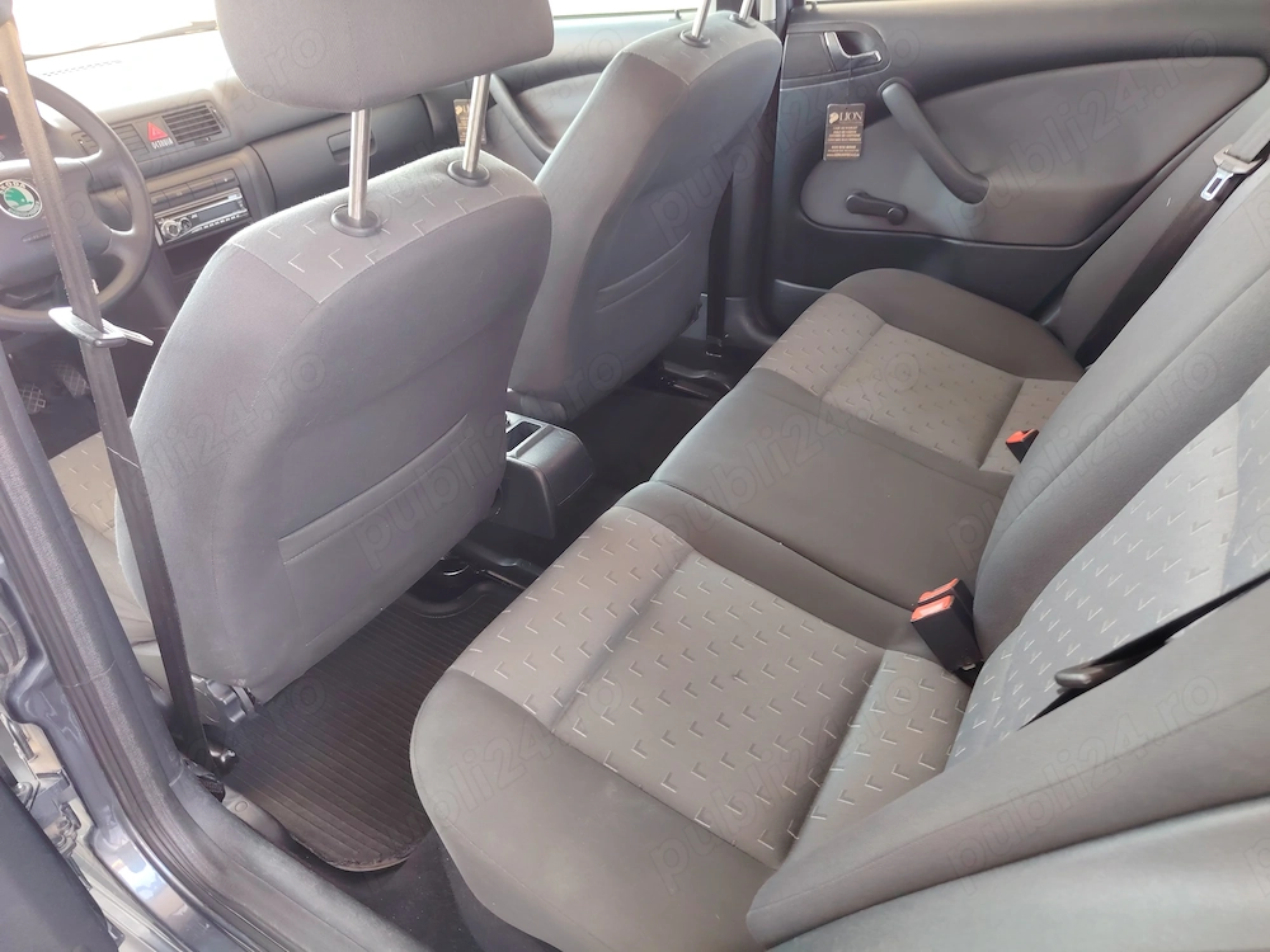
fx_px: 881
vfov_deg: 56.8
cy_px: 476
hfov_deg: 71.6
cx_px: 635
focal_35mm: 24
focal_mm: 5.25
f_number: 1.75
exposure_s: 1/25
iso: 259
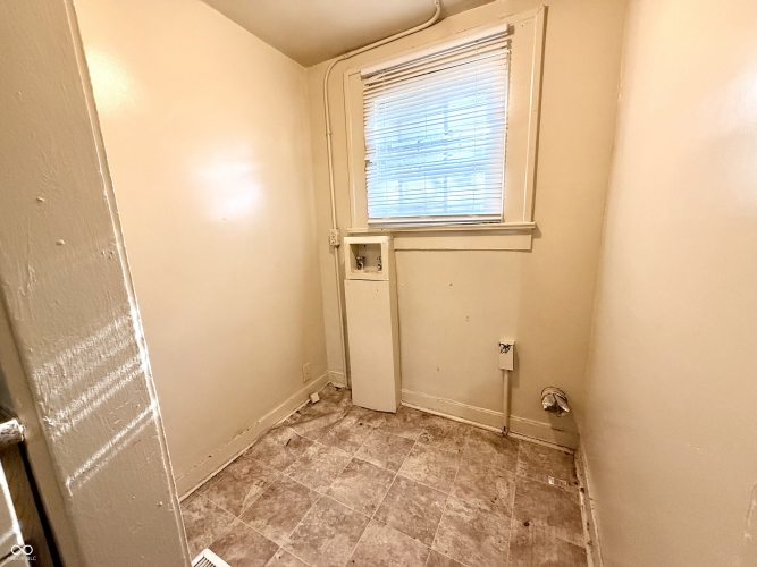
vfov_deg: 85.7
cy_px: 284
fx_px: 306
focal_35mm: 14
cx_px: 378
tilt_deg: -10.4
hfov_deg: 102.1
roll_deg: +2.7
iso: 640
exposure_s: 1/120
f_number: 2.2
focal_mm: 2.22
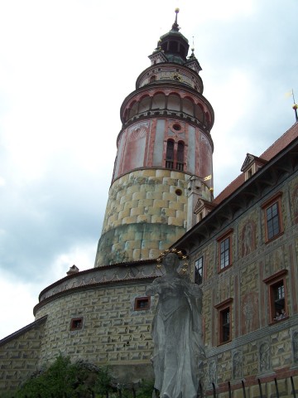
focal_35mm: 38
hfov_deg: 37.7
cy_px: 199
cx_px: 149
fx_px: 436
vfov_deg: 49.0
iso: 80
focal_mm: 6.3
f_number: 4
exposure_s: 1/750
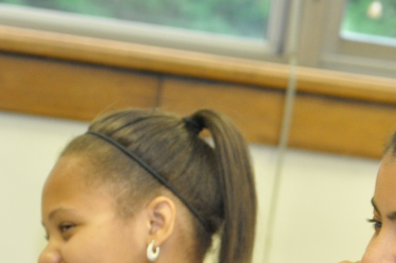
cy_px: 323
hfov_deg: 5.0
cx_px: 380
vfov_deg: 3.3
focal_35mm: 413
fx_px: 4537
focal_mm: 100
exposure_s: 1/30
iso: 1600
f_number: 7.1
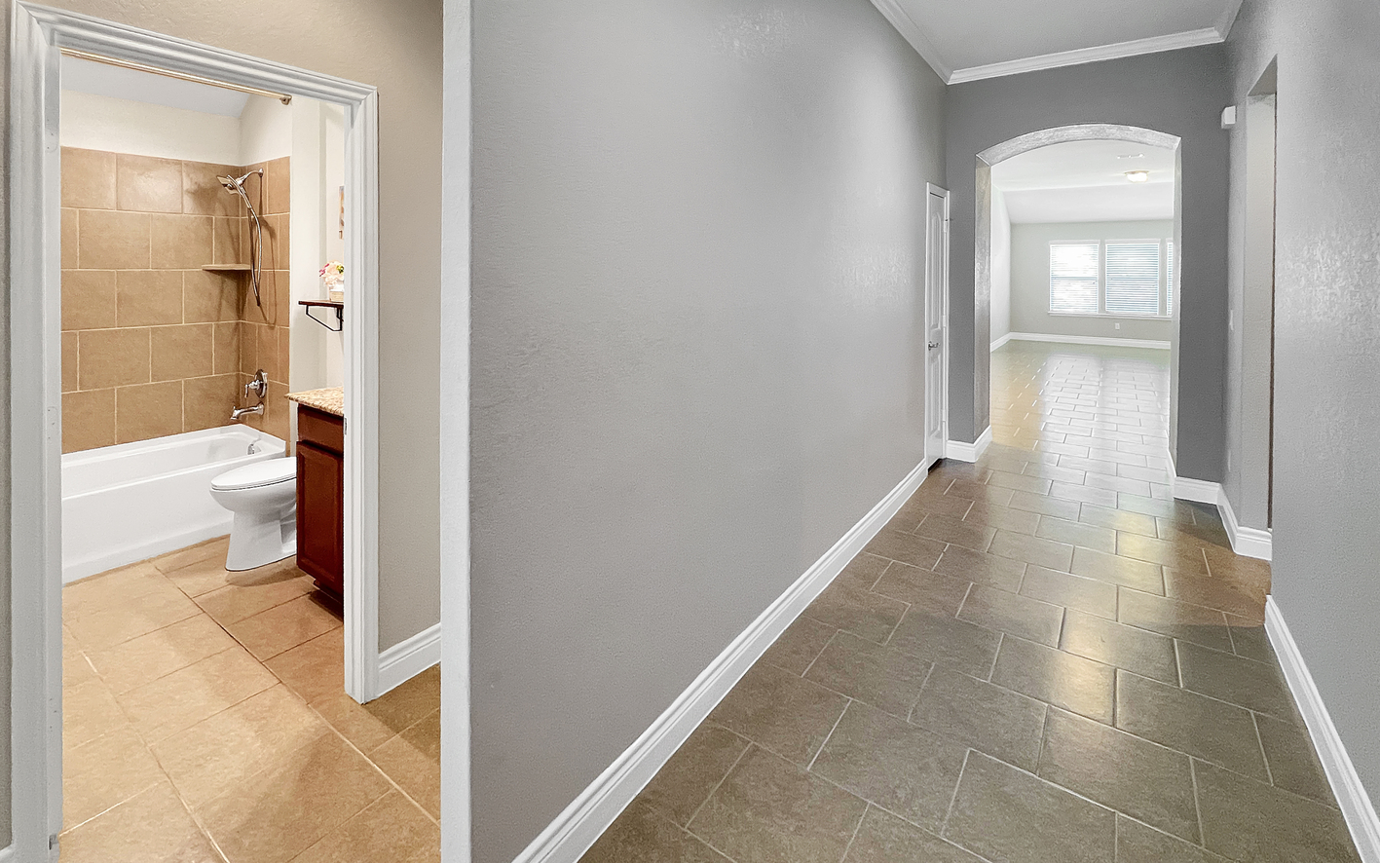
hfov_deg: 105.3
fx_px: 527
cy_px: 489
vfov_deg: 78.3
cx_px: 683
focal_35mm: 14
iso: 250
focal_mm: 1.57
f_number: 1.8
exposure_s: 1/60
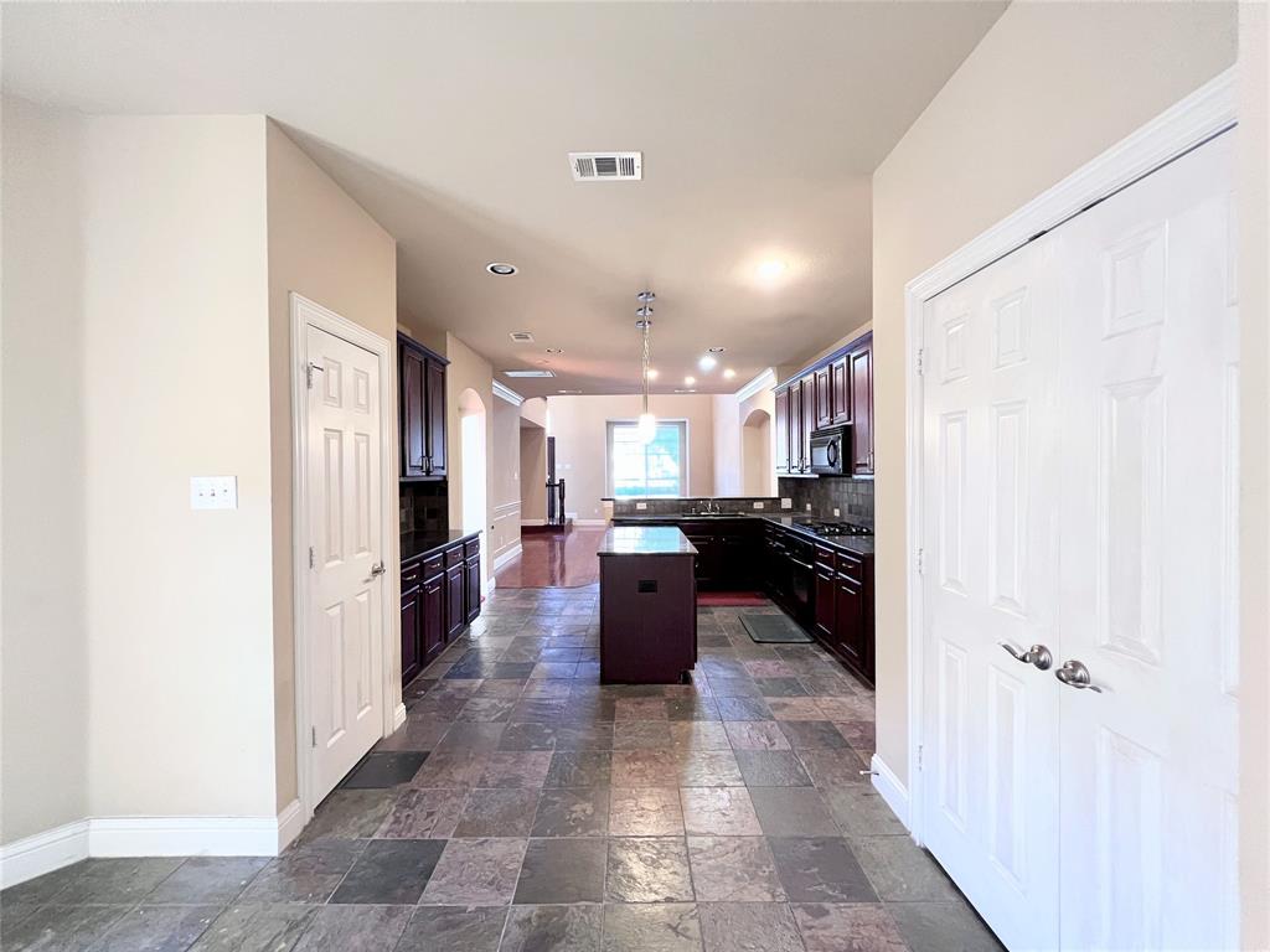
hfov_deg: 106.2
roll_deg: +1.3
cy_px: 476
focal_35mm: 13
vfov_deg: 89.9
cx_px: 635
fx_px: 477
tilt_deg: -1.8
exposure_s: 1/60
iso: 500
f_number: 1.8
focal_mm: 1.57
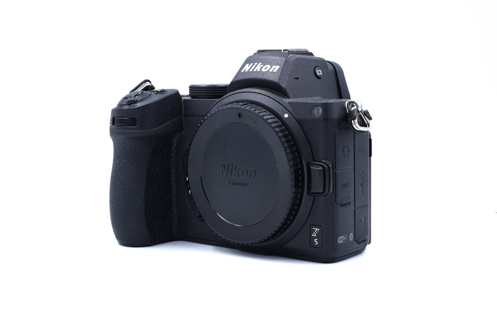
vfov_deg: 24.6
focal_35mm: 55
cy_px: 166
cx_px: 248
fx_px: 759
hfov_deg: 36.2
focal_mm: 55
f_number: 14
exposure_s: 1/125
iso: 800
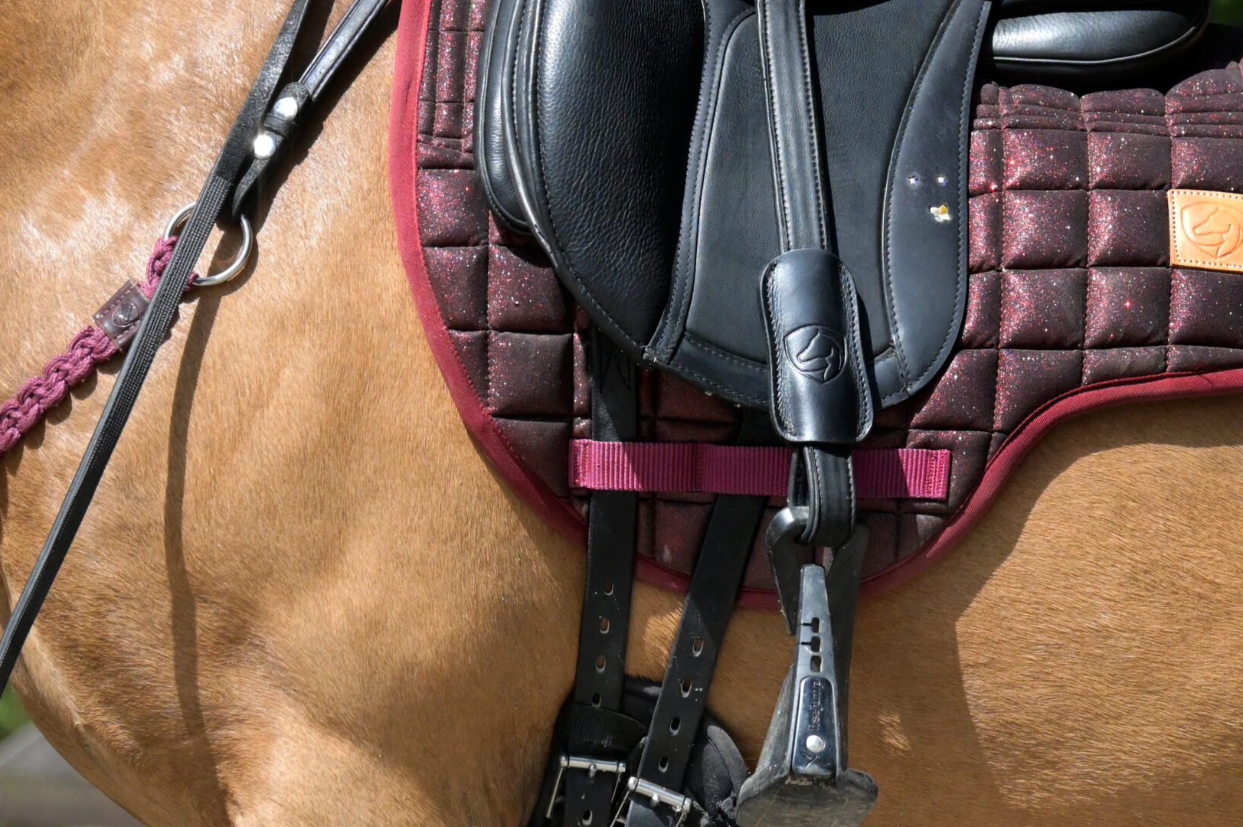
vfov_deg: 4.8
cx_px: 782
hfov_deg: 7.3
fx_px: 9800
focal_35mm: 284
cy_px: 269
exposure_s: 1/8000
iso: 1800
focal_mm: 120
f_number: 5.3
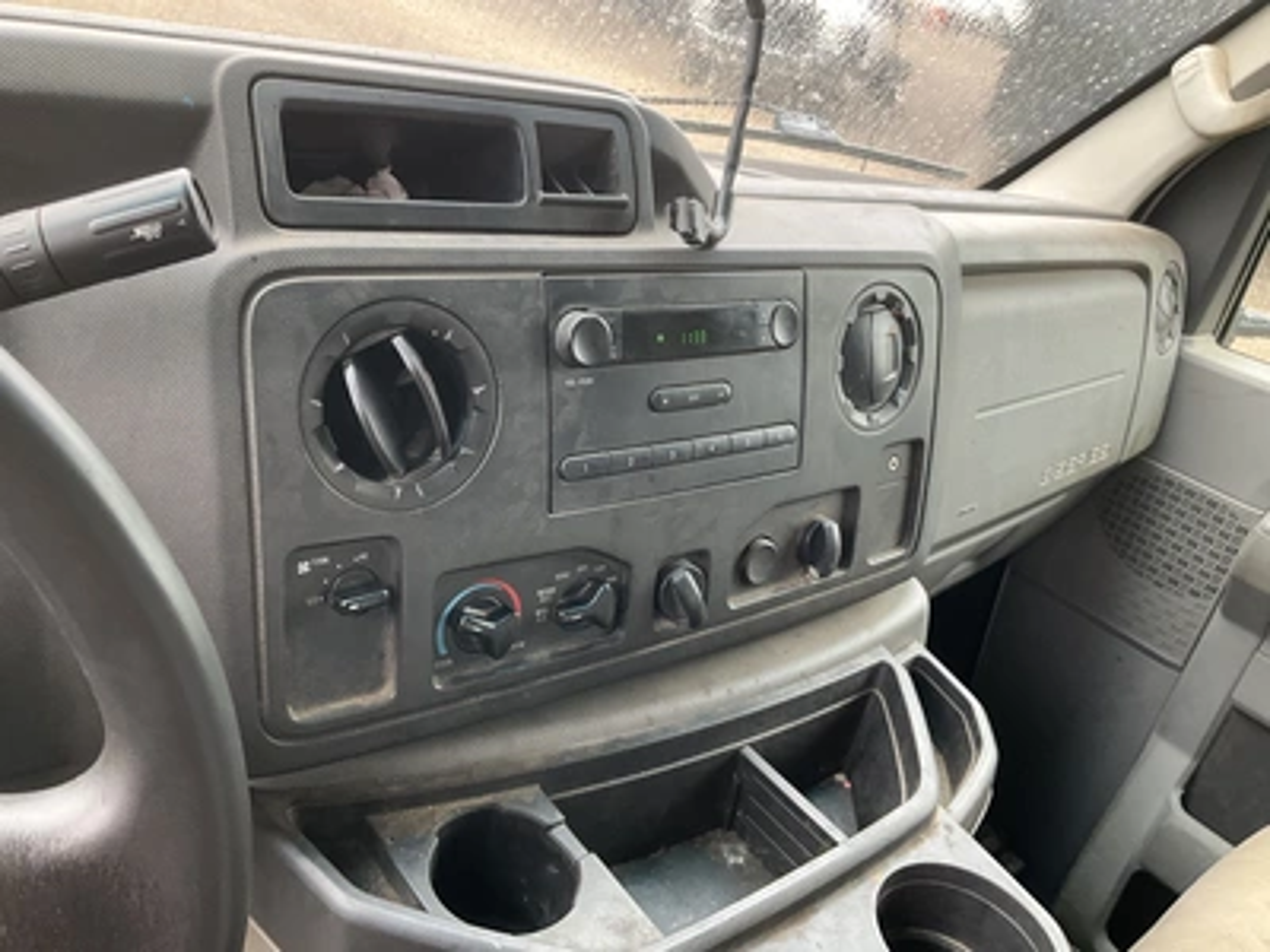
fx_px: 1064
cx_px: 635
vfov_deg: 48.2
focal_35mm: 29
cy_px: 476
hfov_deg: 61.7
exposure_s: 1/122
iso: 64
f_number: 1.8
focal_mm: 3
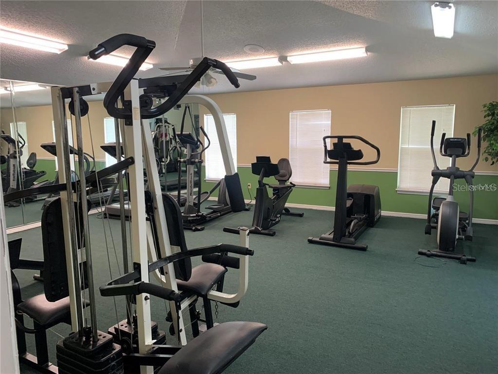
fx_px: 374
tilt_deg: -8.0
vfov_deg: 53.1
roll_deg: +0.8
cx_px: 249
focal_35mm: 26
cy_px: 187
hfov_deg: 67.3
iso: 160
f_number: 1.8
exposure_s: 1/60
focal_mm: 4.25
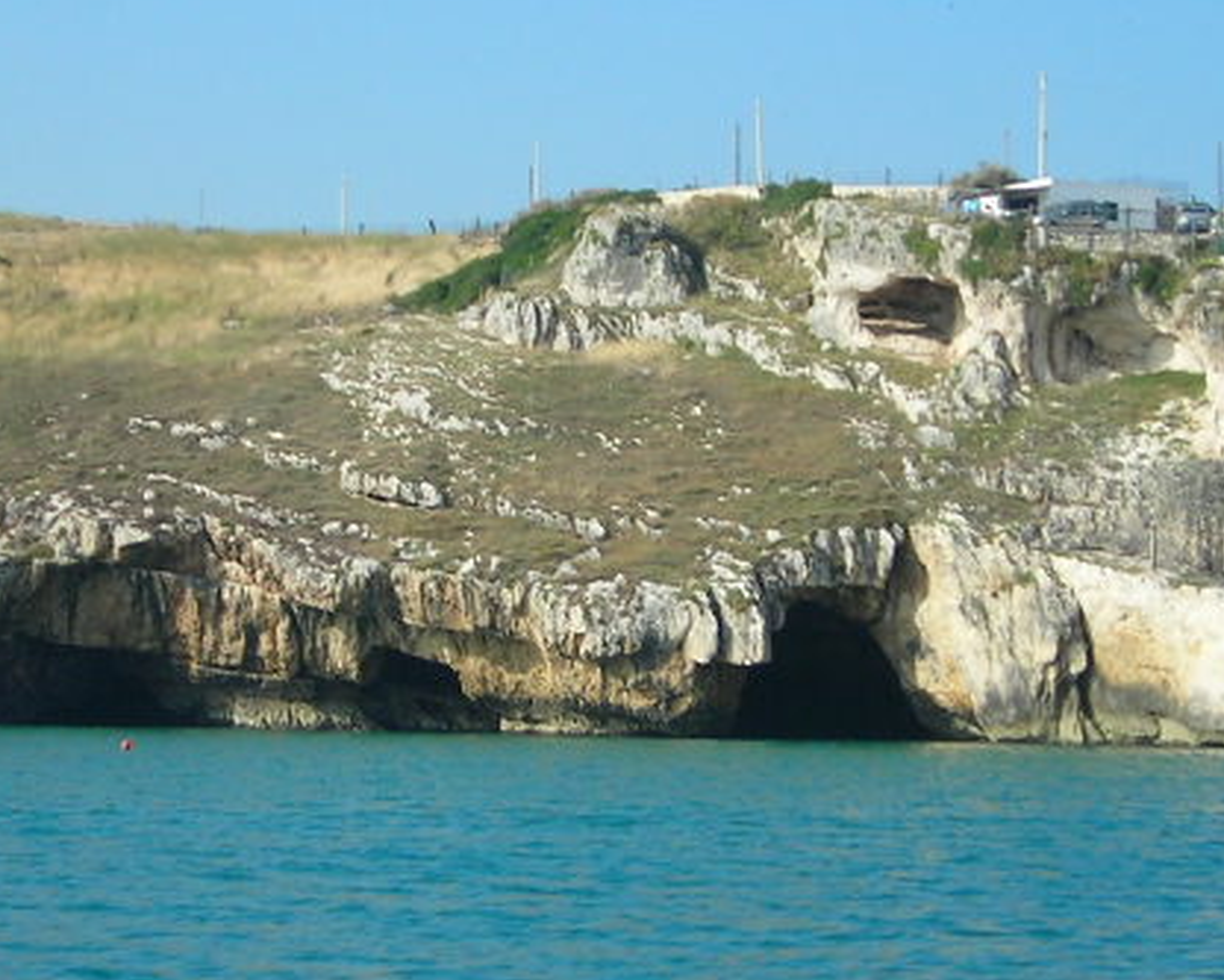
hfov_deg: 17.0
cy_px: 518
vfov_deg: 13.6
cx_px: 530
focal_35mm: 113
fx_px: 4094
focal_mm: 7.8
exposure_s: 1/137
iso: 50
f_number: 6.9
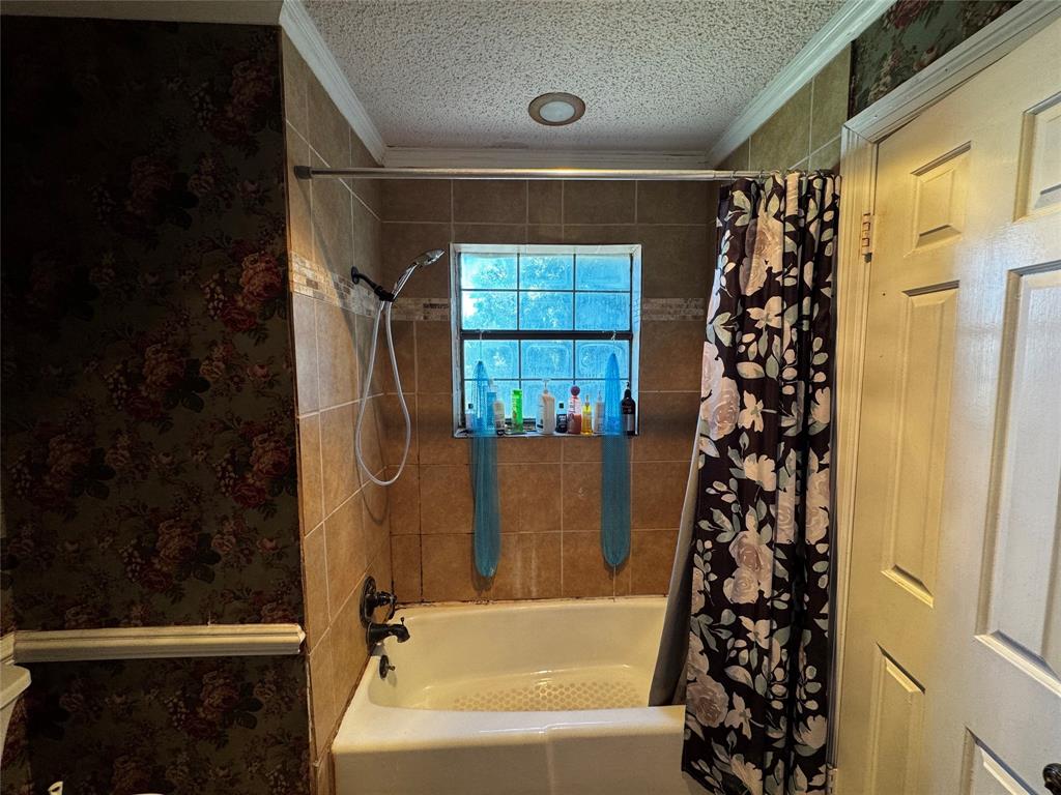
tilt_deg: -6.3
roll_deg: -0.3
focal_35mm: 14
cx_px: 530
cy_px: 398
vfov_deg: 85.7
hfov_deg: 102.1
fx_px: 429
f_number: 2.2
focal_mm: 2.22
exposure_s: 1/120
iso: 160
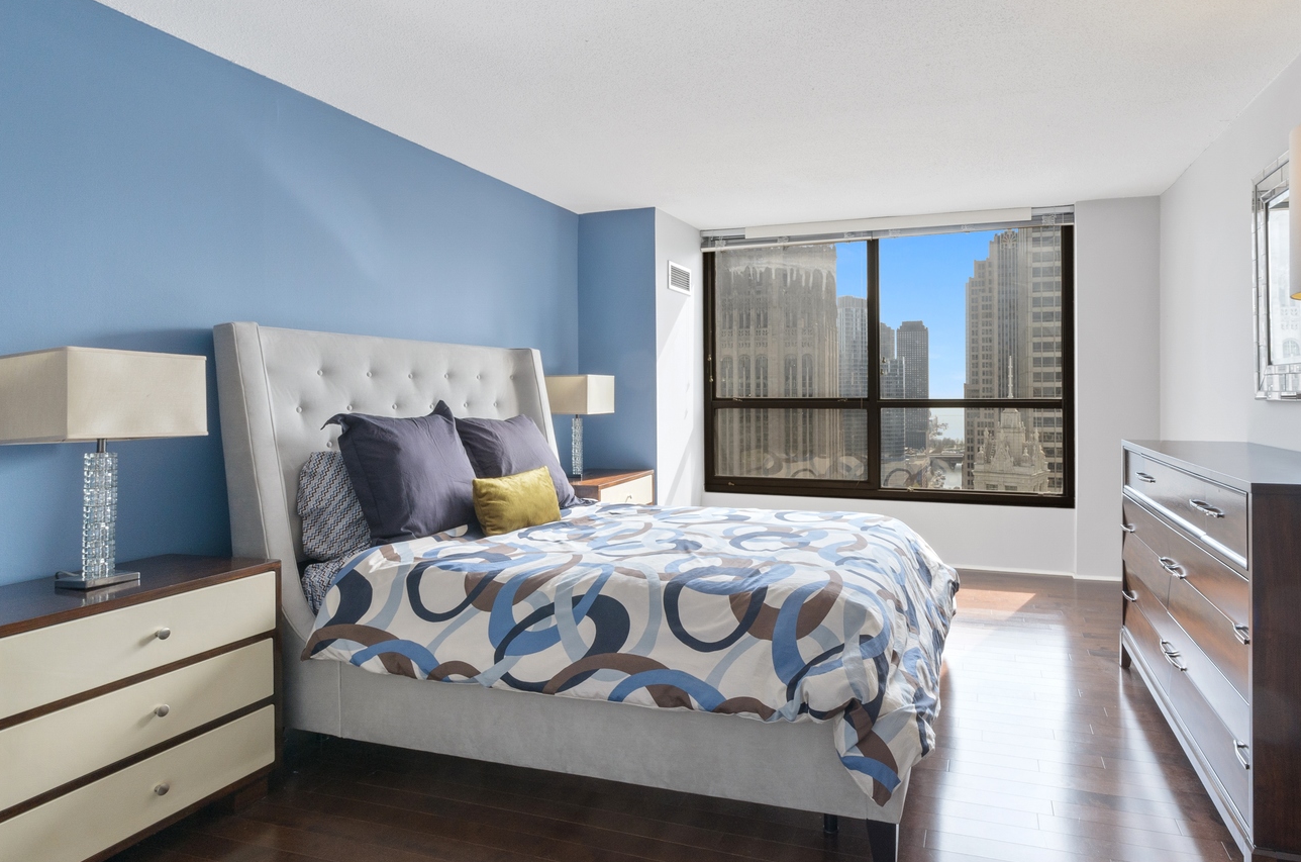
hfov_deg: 86.1
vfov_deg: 64.3
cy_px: 404
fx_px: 685
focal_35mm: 19
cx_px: 771
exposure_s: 1/13
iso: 200
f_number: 11
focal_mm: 10
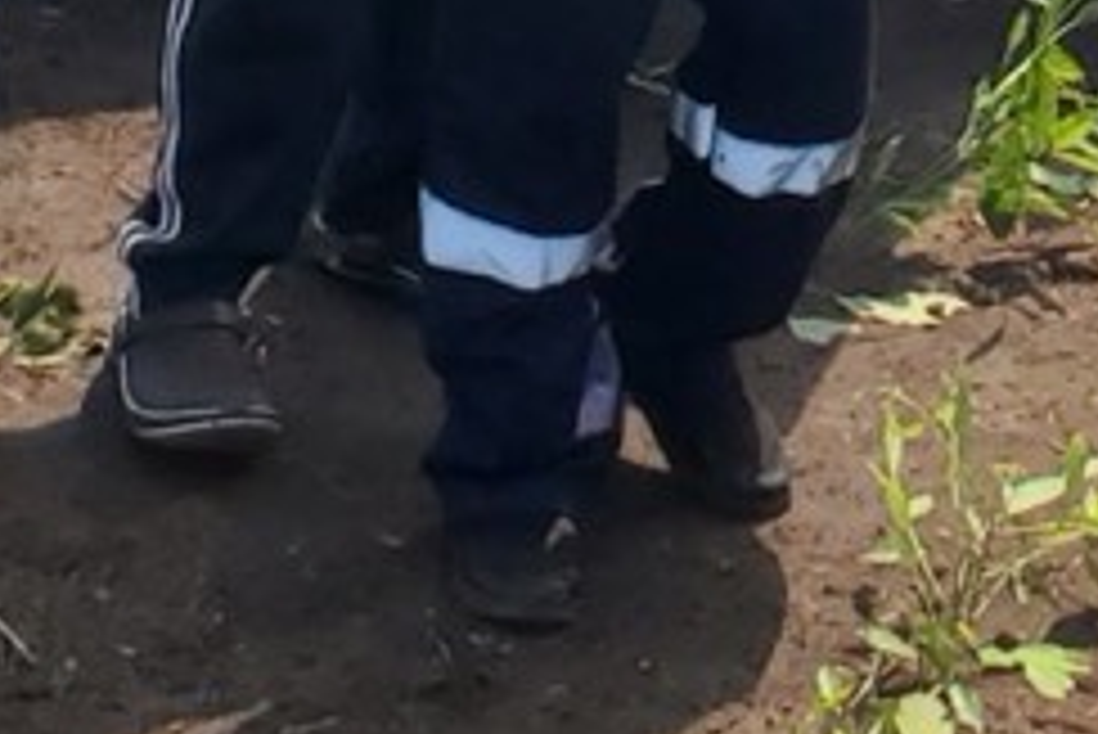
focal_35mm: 166
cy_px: -1614
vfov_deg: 7.2
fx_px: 5066
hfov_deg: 12.2
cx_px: 1058
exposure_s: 1/2430
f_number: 2.4
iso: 50
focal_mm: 4.3
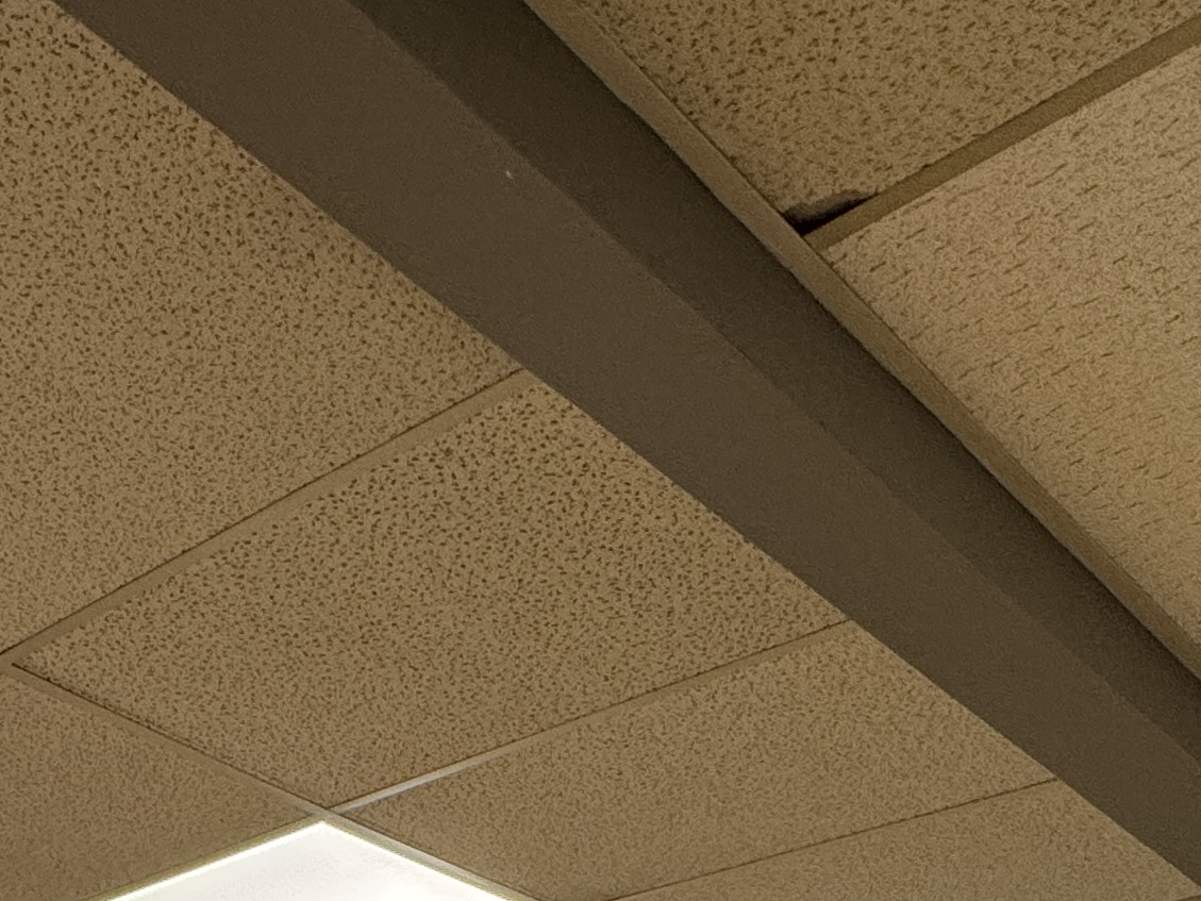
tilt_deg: -1.1
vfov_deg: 21.6
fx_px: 1735
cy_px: 1521
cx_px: -51
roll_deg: -1.0
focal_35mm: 50
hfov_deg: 34.1
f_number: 2.2
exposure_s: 1/120
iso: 160
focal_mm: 2.22
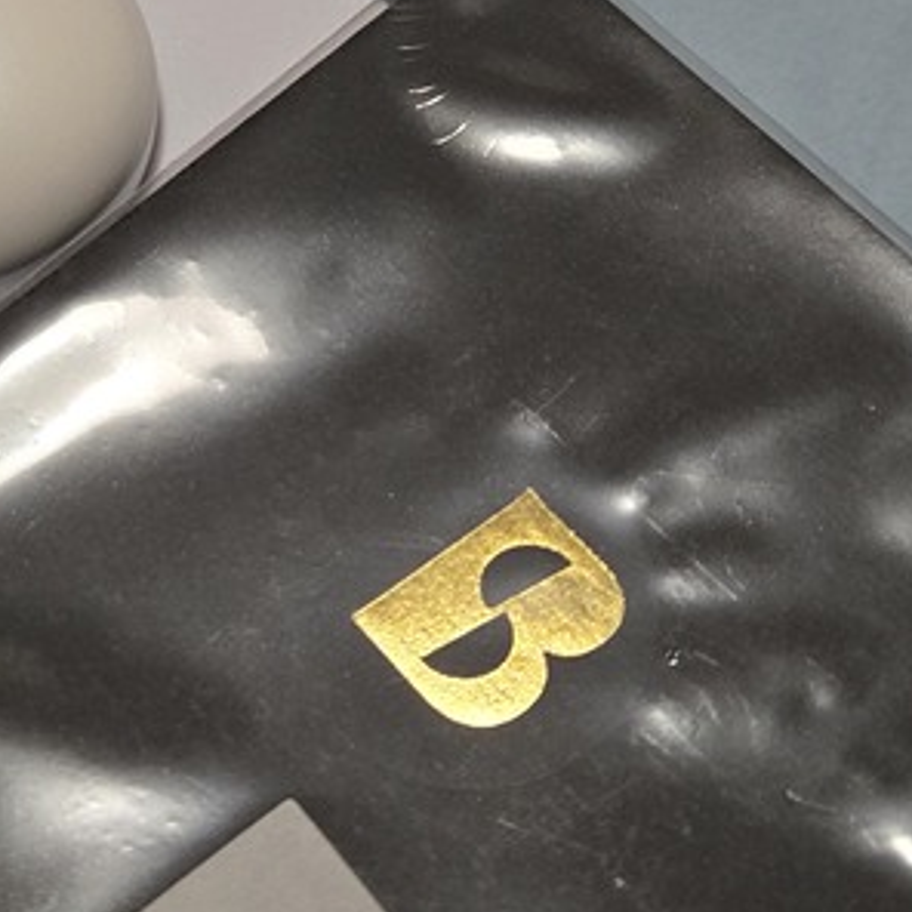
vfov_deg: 25.9
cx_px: 256
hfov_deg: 25.9
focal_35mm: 66
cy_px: 283
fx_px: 1967
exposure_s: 1/120
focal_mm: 5.4
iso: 640
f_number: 1.8
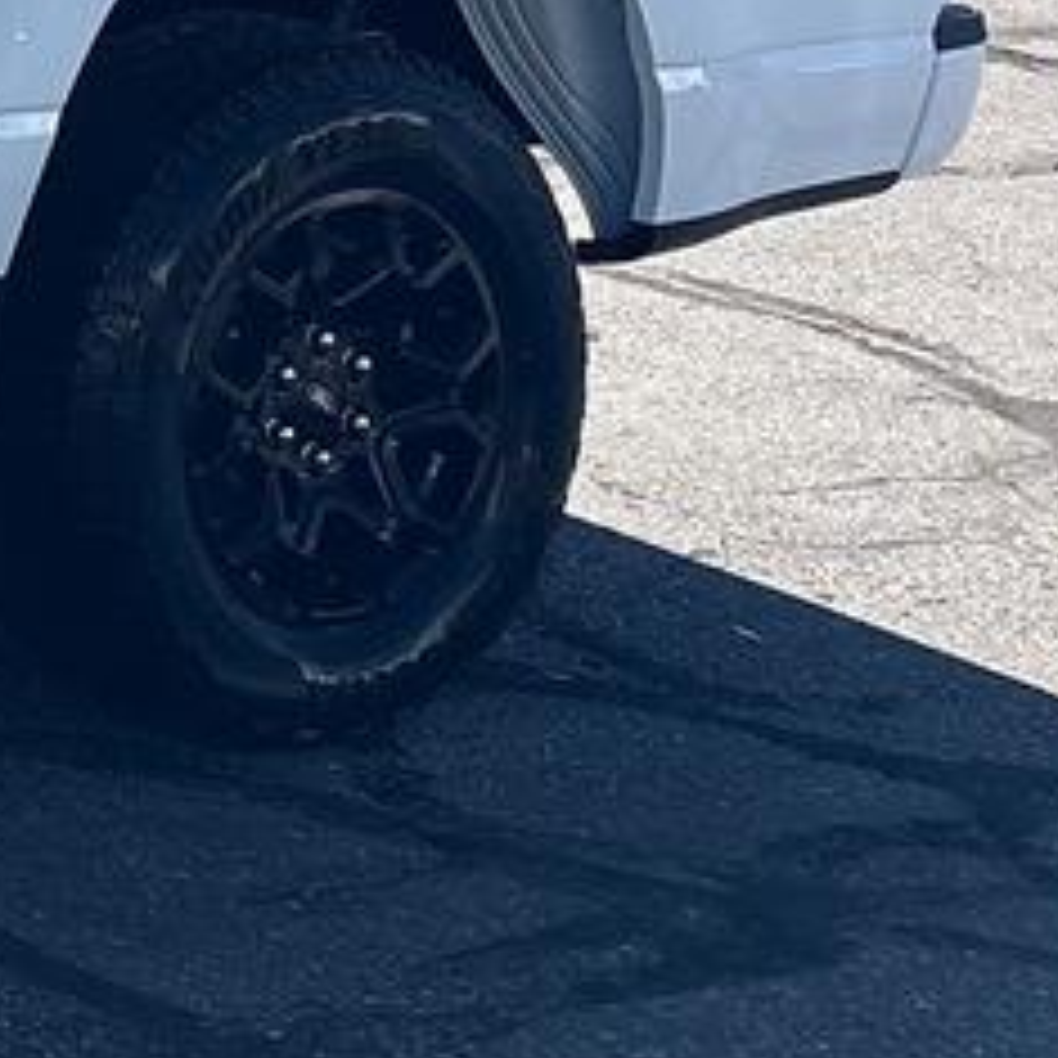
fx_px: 4322
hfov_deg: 11.1
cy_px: -815
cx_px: -1688
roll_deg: -2.8
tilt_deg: -0.8
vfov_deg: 12.8
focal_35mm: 125
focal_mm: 5.96
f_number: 1.6
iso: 50
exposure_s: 1/2283
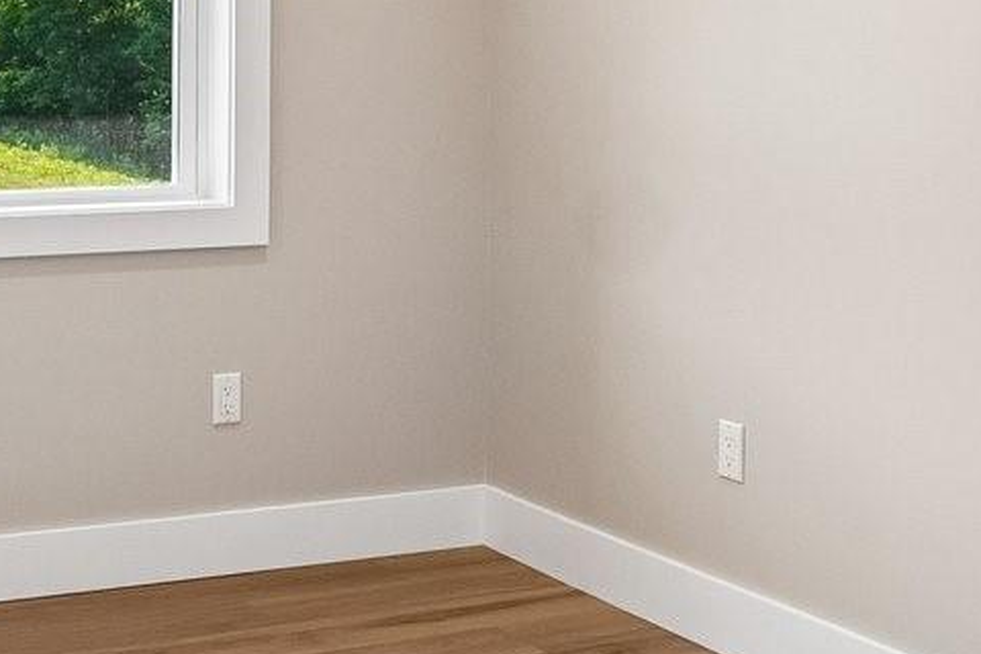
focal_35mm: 64
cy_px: 64
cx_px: 74
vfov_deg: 20.8
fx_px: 1744
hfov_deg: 29.9
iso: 160
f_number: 8
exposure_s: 1/30
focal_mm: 10
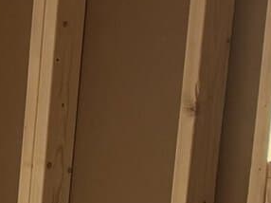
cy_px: 79
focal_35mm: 168
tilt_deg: -10.6
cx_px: -674
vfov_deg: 8.8
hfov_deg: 8.6
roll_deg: +0.5
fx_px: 1314
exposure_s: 1/318
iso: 100
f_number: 1.78
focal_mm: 6.76
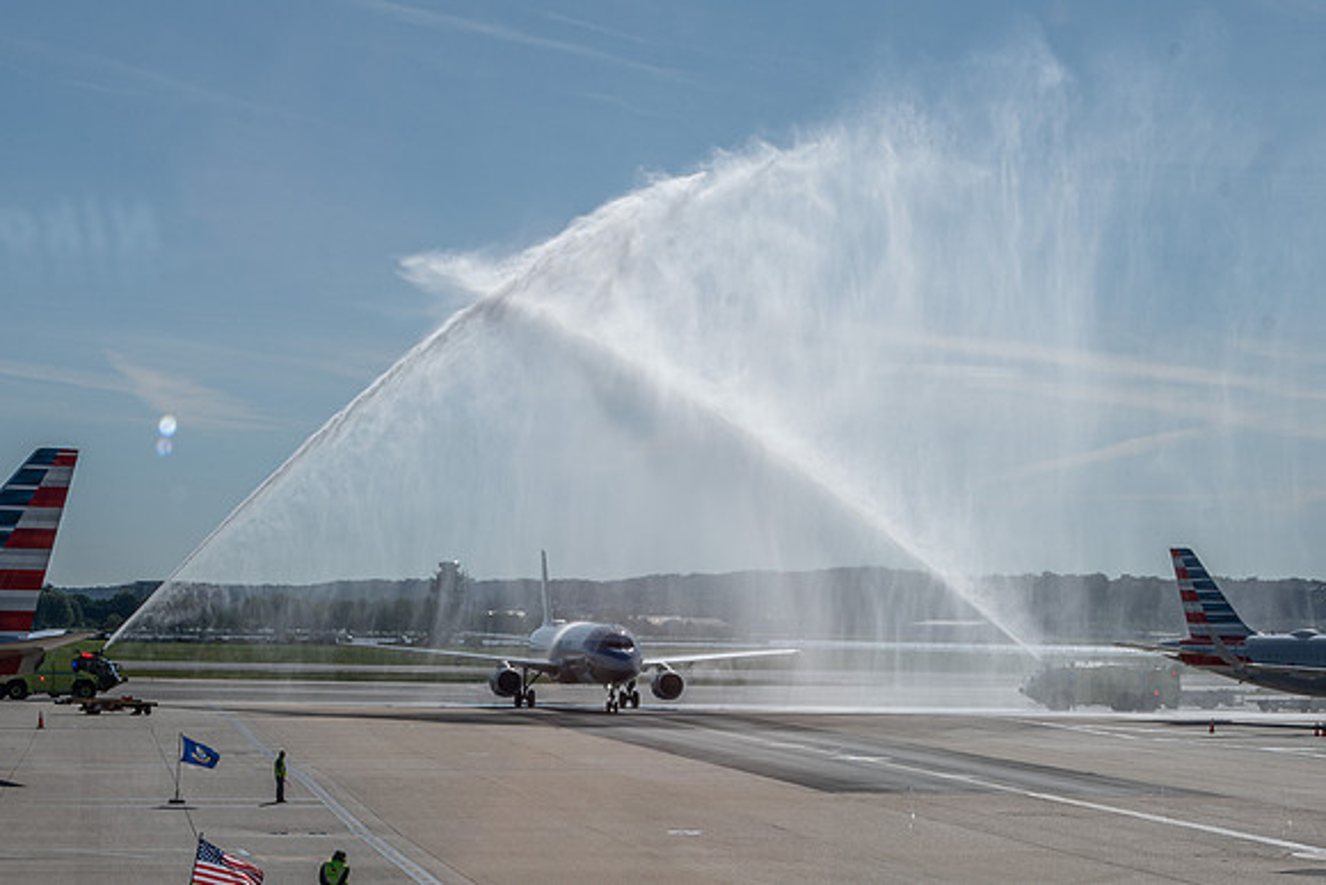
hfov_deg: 23.7
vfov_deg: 15.8
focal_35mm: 86
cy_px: 678
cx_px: 593
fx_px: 3165
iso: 100
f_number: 16
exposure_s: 1/125
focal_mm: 34
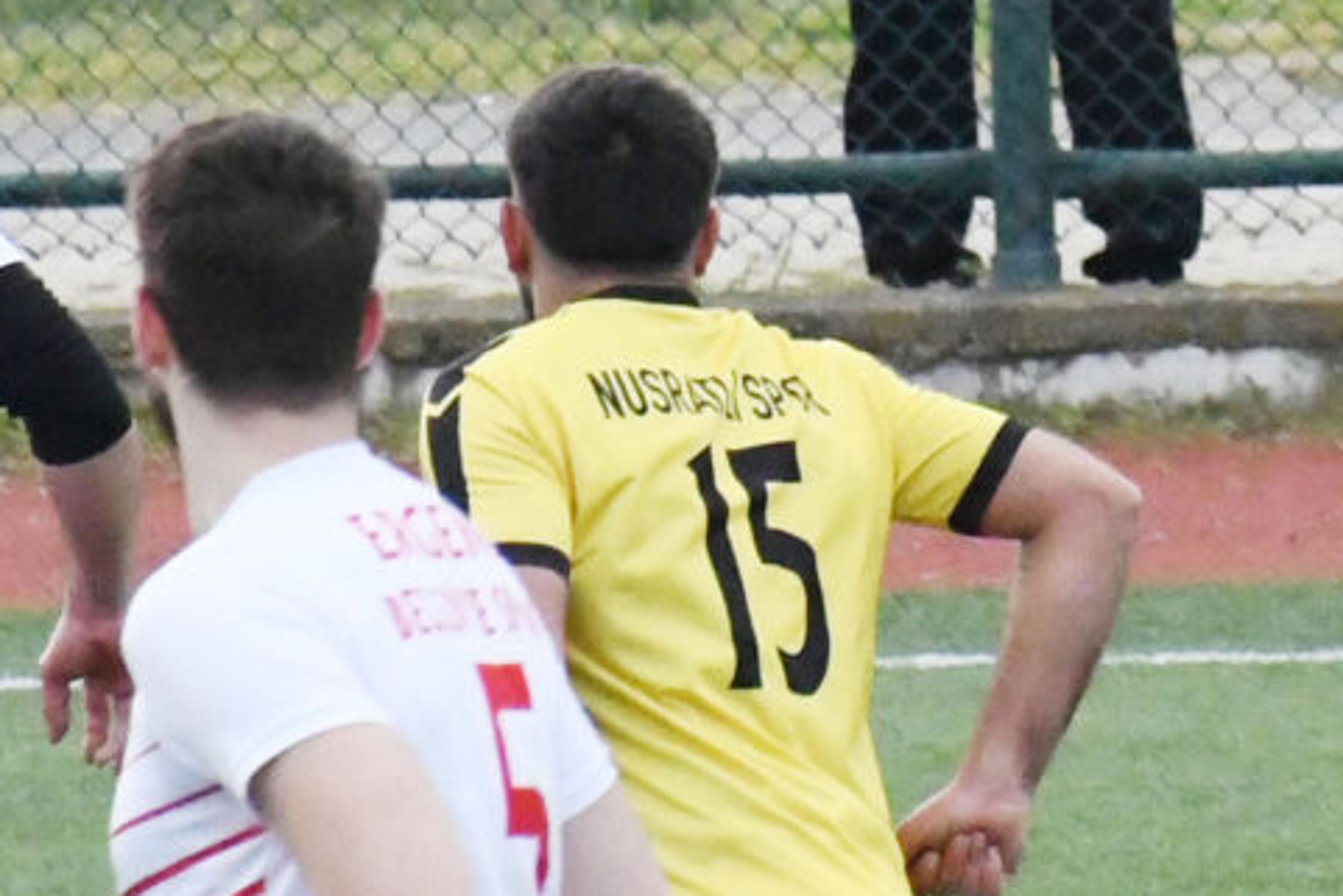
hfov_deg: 1.1
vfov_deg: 0.7
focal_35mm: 1837
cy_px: -928
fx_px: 68547
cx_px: 1960
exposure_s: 1/3200
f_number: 7.1
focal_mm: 230
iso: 5000
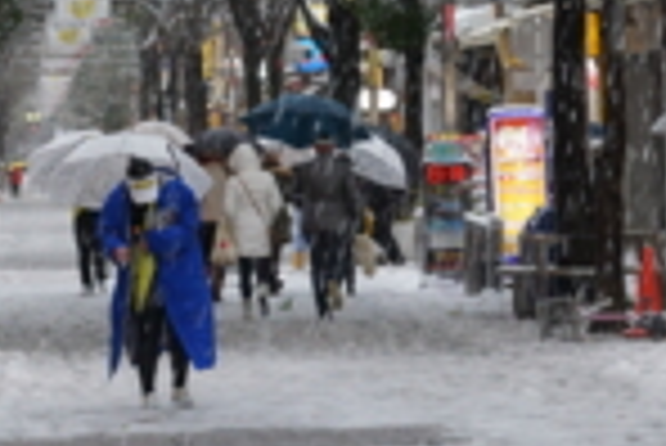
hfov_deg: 9.6
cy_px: -270
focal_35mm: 213
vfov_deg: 6.4
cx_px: 230
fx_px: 3945
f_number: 5
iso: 320
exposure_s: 1/60
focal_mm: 35
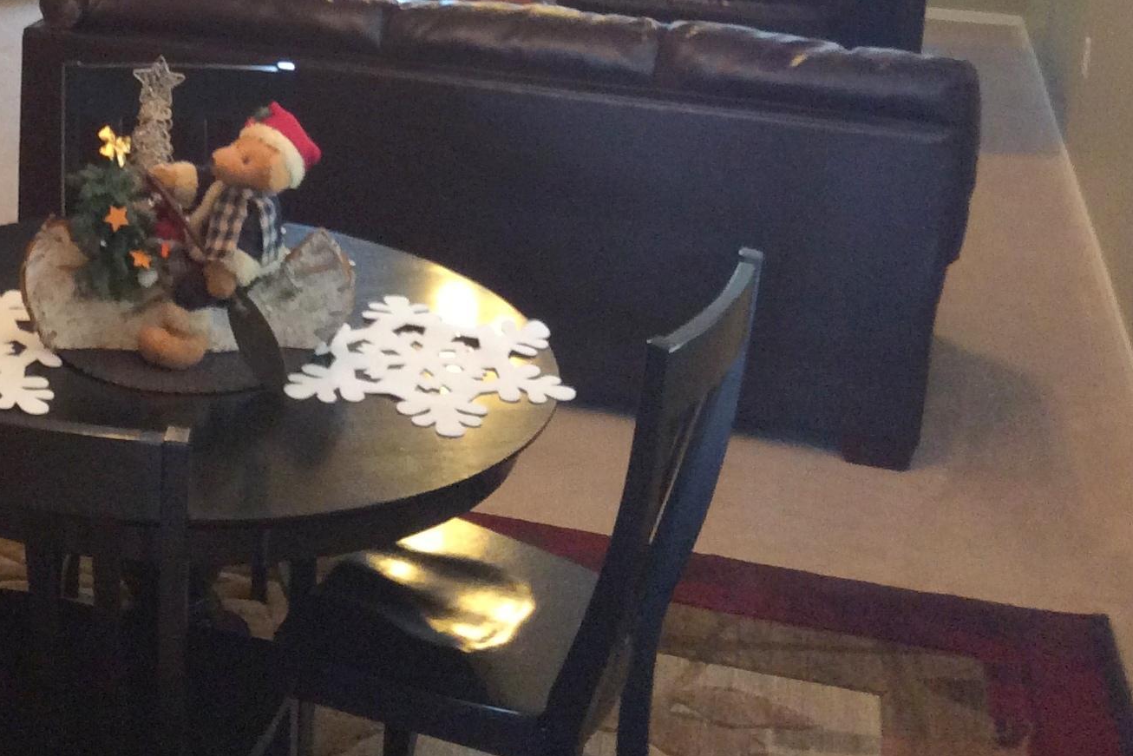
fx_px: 2140
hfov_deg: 28.8
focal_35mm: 68
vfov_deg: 19.3
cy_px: -37
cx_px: 189
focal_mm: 3.3
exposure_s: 1/24
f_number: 2.4
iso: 160
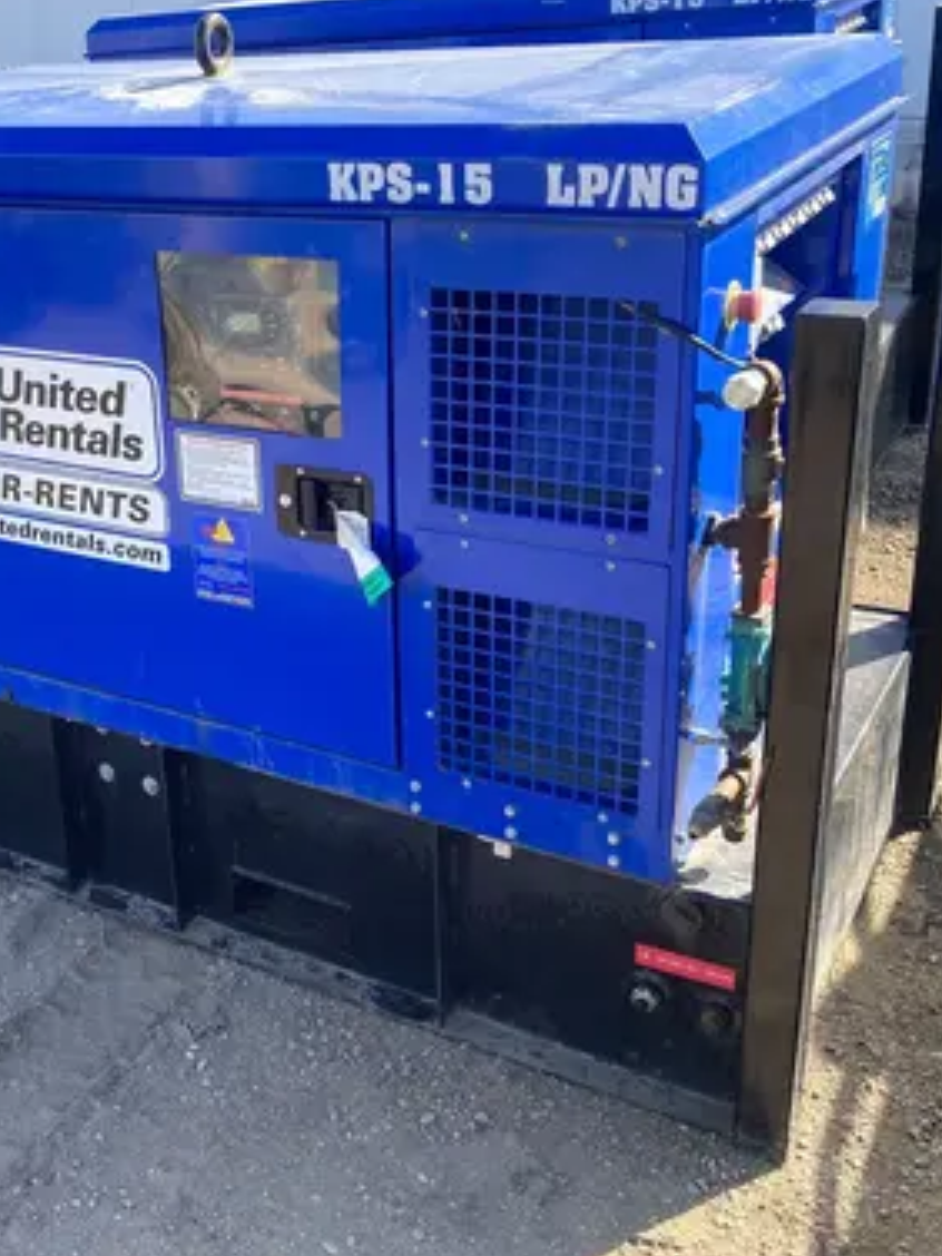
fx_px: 1488
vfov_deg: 45.8
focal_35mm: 41
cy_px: 620
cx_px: 190
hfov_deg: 34.1
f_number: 1.8
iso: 20
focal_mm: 3.99
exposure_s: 1/419
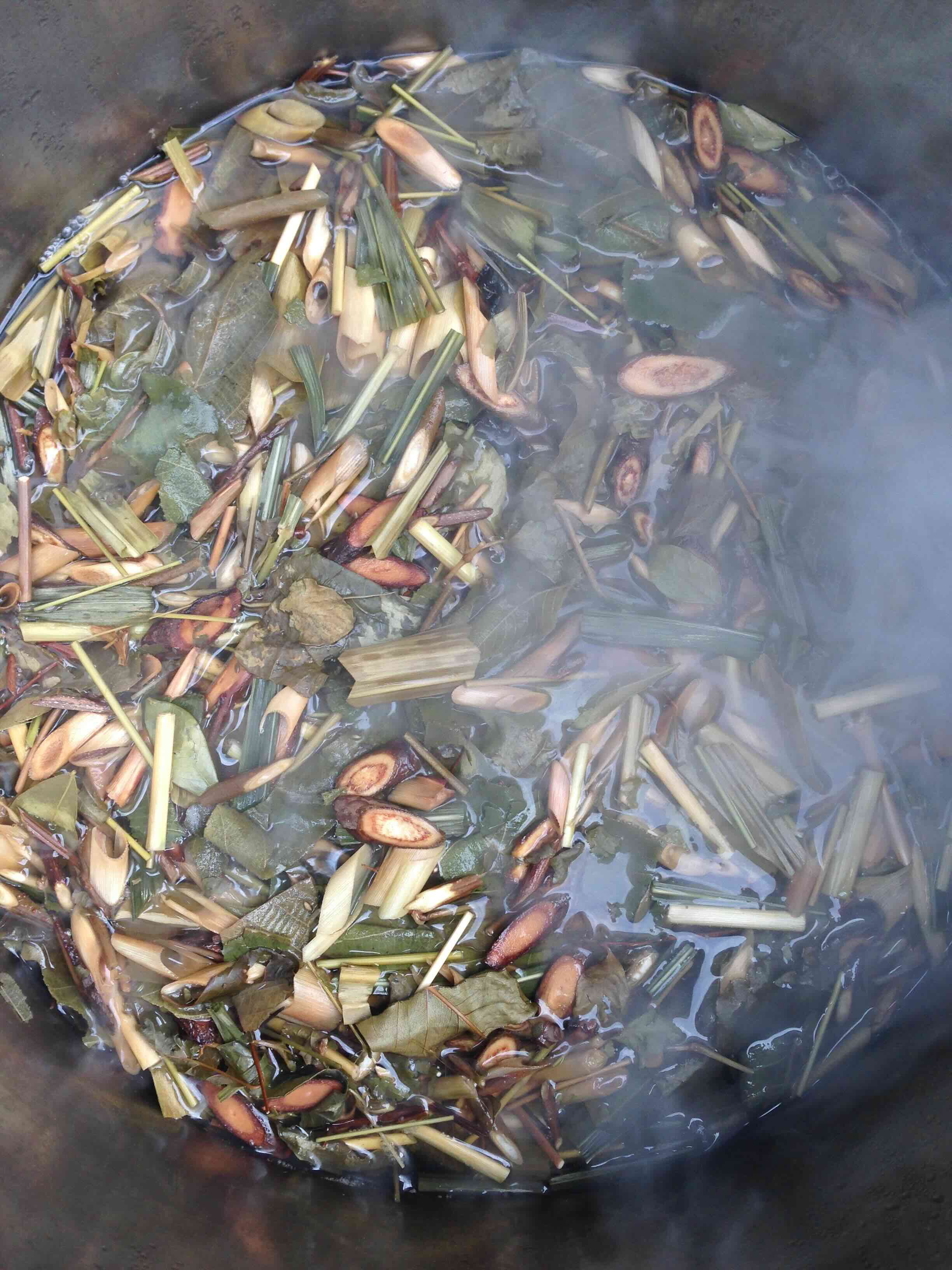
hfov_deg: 42.9
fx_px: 1210
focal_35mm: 33
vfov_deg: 55.4
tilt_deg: -86.0
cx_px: 476
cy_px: 635
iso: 50
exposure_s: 1/120
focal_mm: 4.12
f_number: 2.4
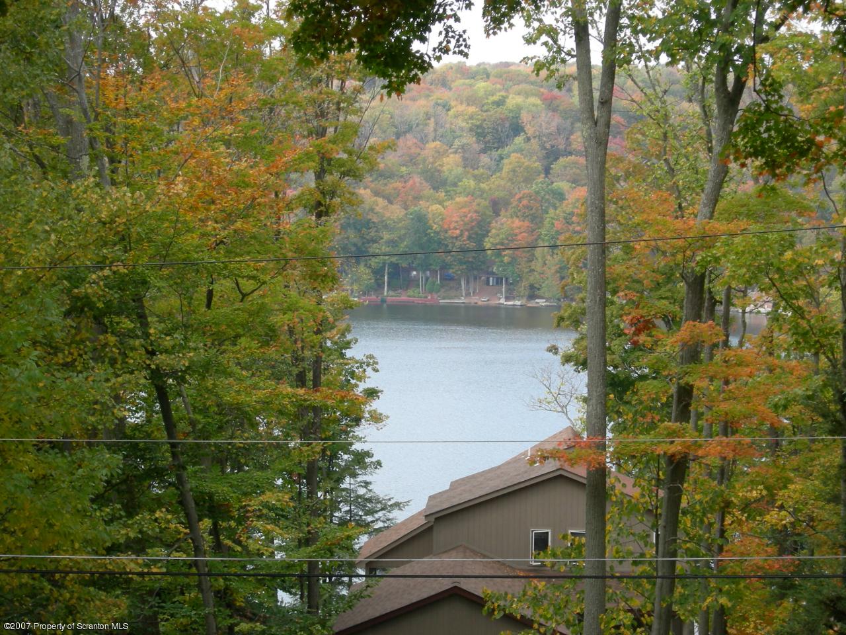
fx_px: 2371
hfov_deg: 20.2
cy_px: 318
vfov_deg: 15.2
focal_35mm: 97
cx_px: 423
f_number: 4.9
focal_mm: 20.2
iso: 64
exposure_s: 1/100
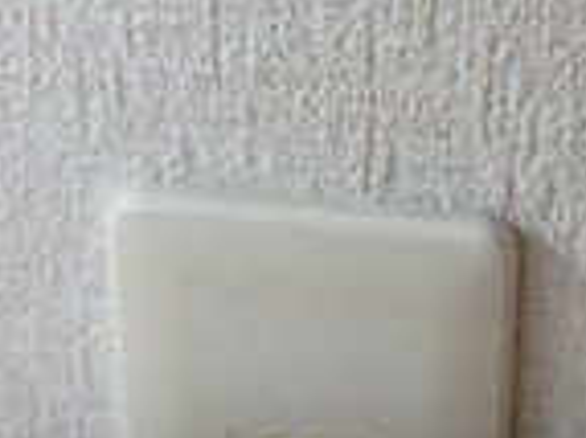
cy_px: -499
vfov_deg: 13.1
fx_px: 1590
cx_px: 324
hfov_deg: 20.9
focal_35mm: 94
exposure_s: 1/30
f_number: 3.5
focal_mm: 3.7
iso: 250
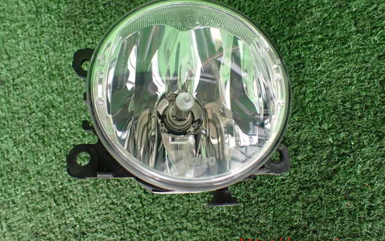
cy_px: 107
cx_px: 192
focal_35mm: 32
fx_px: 336
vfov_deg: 39.4
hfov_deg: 59.6
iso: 800
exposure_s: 1/125
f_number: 2.3
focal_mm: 5.4
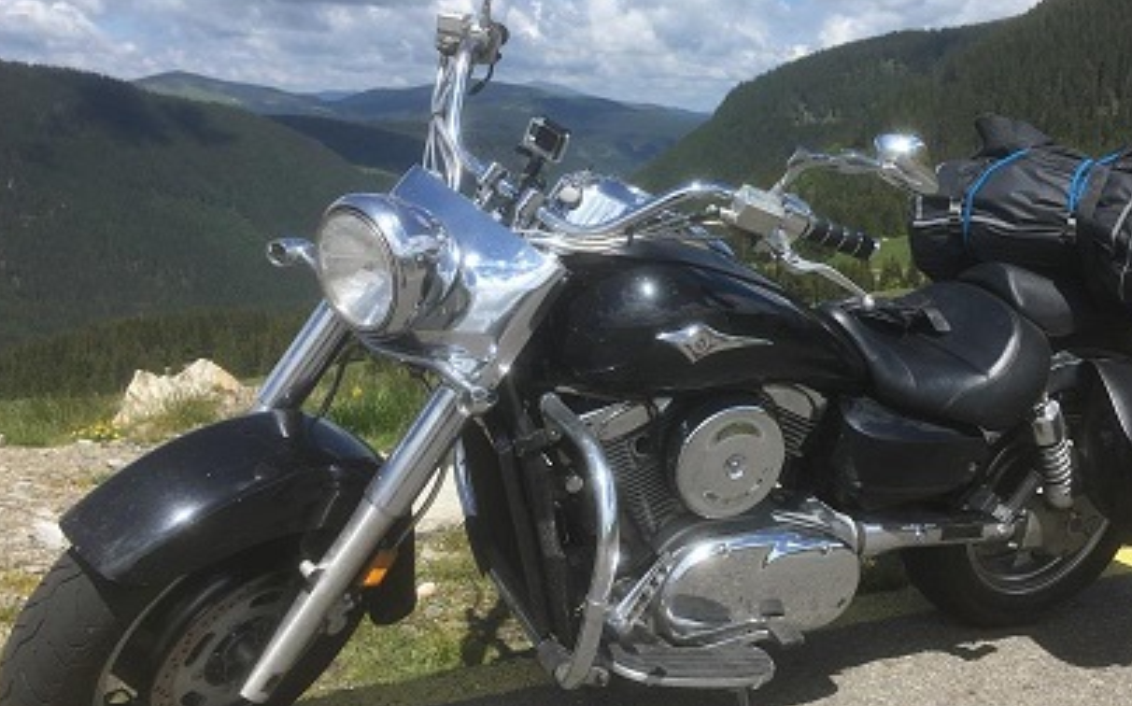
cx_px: 678
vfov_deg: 32.7
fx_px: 1203
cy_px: 300
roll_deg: +0.3
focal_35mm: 39
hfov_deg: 50.1
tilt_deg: -9.7
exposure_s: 1/1570
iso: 25
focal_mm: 4.15
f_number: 2.2
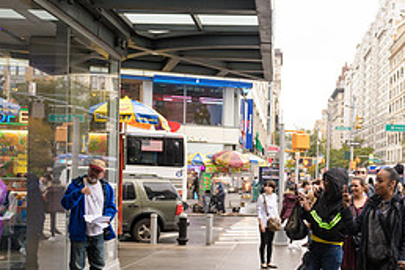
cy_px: 197
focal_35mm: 54
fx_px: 607
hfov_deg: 36.3
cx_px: 287
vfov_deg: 24.8
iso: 320
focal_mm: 24
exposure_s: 1/200
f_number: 3.2
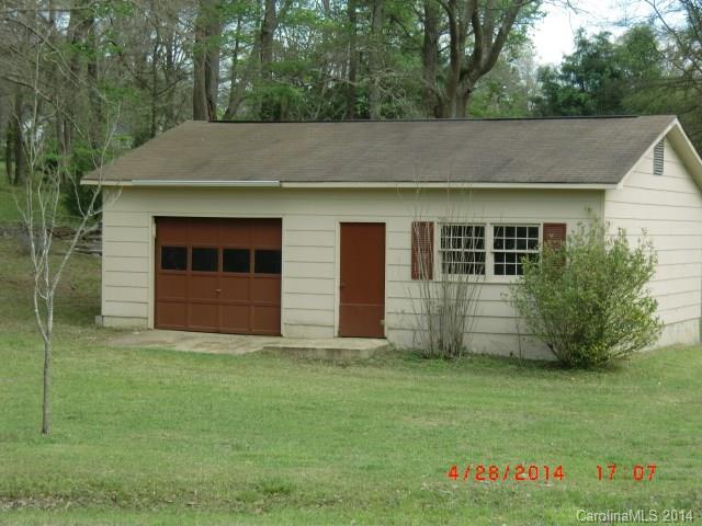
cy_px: 263
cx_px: 351
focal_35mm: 76
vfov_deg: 19.4
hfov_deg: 25.7
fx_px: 1541
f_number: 4.6
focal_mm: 13.6
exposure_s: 1/100
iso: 64
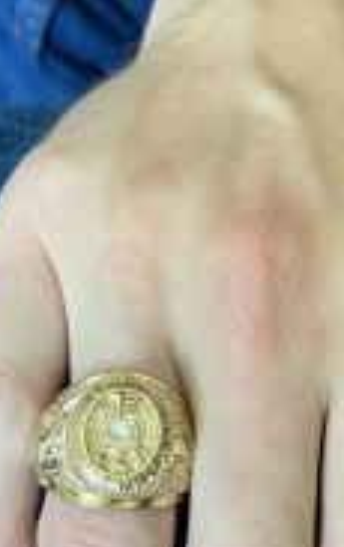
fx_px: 822
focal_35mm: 55
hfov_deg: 23.3
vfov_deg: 36.1
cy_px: 398
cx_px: 281
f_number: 1.8
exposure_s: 1/64
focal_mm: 4.25
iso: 125
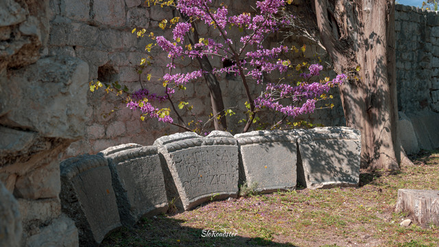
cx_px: 220
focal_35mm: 47
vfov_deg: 25.4
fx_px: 549
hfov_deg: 43.6
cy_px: 127
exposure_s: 1/250
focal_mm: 30
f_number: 4.5
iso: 100
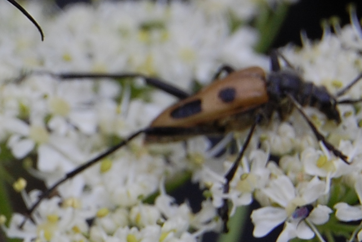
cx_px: 181
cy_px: 121
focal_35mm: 69
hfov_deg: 29.2
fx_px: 694
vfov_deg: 19.7
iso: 250
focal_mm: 46
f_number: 10
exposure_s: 1/250
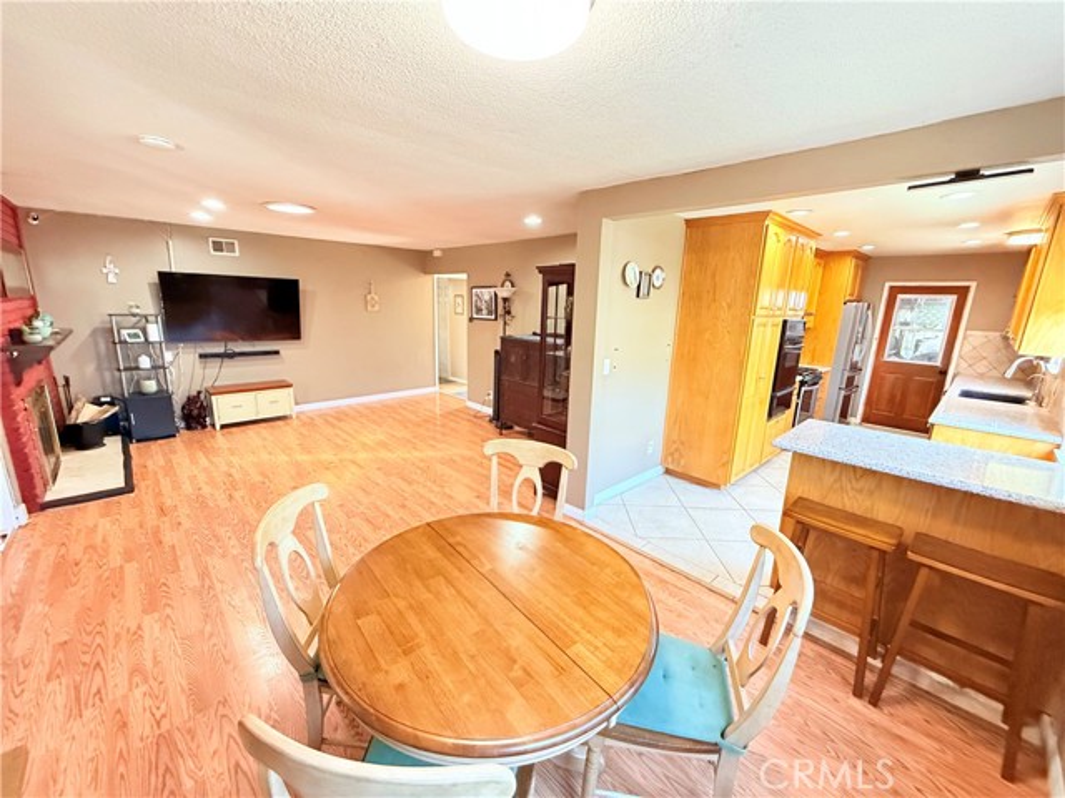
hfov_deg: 102.1
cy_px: 399
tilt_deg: -12.2
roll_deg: -1.9
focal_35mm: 14
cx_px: 532
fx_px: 431
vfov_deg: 85.7
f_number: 2.2
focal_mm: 2.22
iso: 640
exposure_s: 1/60
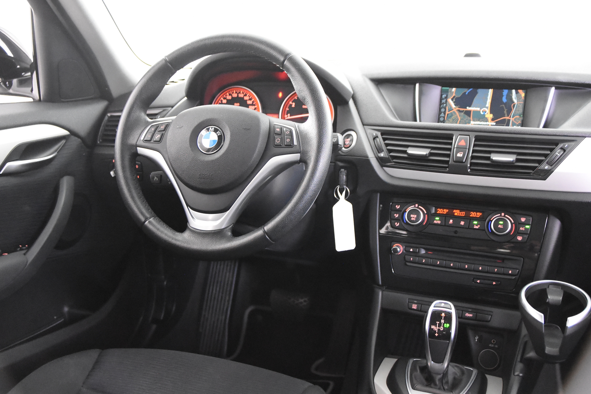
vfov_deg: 34.2
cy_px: 197
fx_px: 640
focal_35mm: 39
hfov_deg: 49.6
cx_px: 296
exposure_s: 1/40
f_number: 3.2
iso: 9000
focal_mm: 26
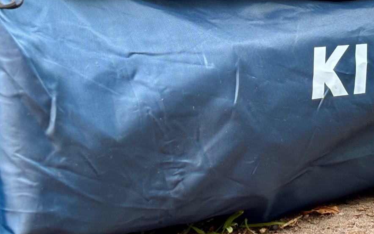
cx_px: 268
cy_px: 78
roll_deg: +3.6
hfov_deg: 16.6
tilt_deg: -7.0
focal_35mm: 125
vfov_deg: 10.5
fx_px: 1274
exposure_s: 1/96
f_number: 1.6
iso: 50
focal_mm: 5.96
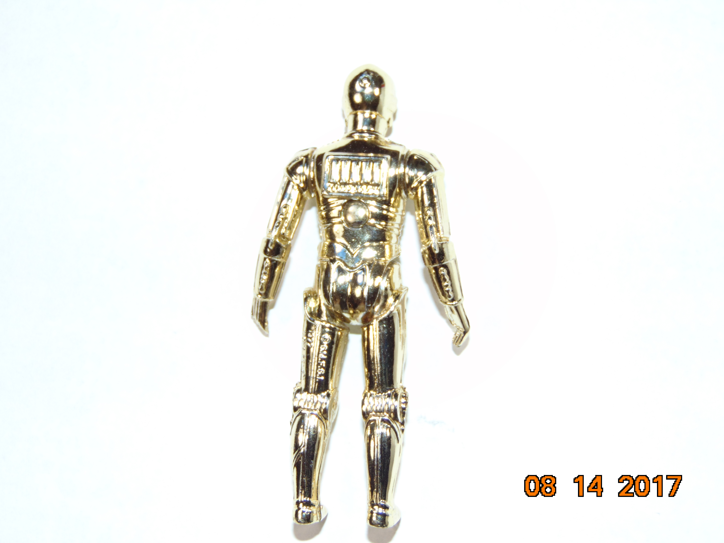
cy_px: 272
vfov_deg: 29.1
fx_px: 1046
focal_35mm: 50
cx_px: 362
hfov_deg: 38.2
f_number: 3.5
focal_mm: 9
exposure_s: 1/250
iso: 80
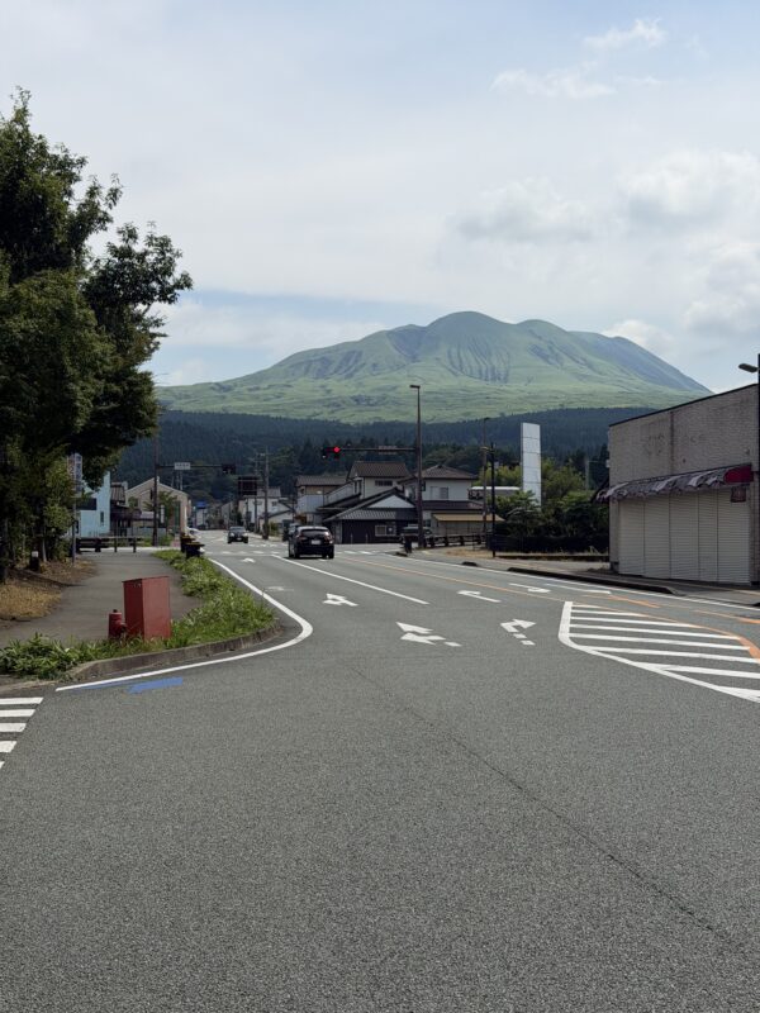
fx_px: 1405
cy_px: 506
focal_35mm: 48
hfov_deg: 30.3
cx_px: 380
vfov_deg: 39.7
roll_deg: +0.9
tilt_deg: -0.5
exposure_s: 1/7874
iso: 64
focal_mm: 6.76
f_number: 1.78
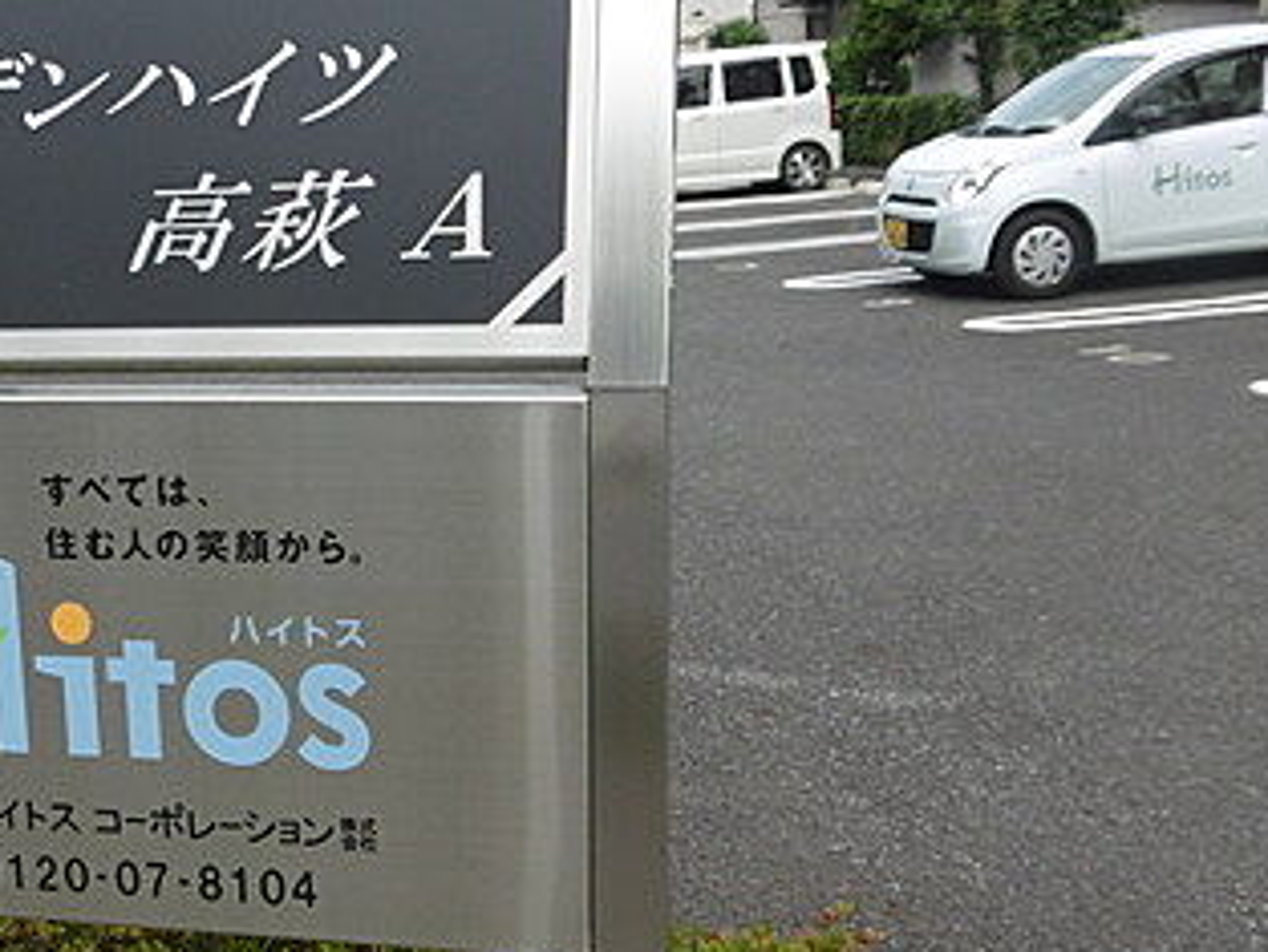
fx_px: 1796
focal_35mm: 49
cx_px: 320
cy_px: 514
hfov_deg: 37.9
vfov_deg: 29.7
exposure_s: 1/800
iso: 100
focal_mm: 4.3
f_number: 3.1
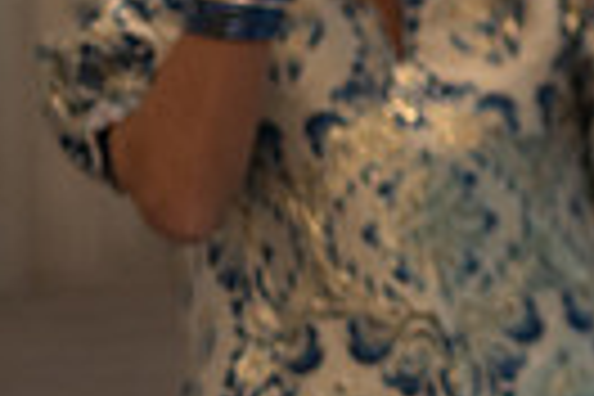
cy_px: -200
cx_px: 1148
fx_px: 3613
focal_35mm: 219
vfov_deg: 6.2
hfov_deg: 8.9
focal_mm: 50
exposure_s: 1/320
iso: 640
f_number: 1.8
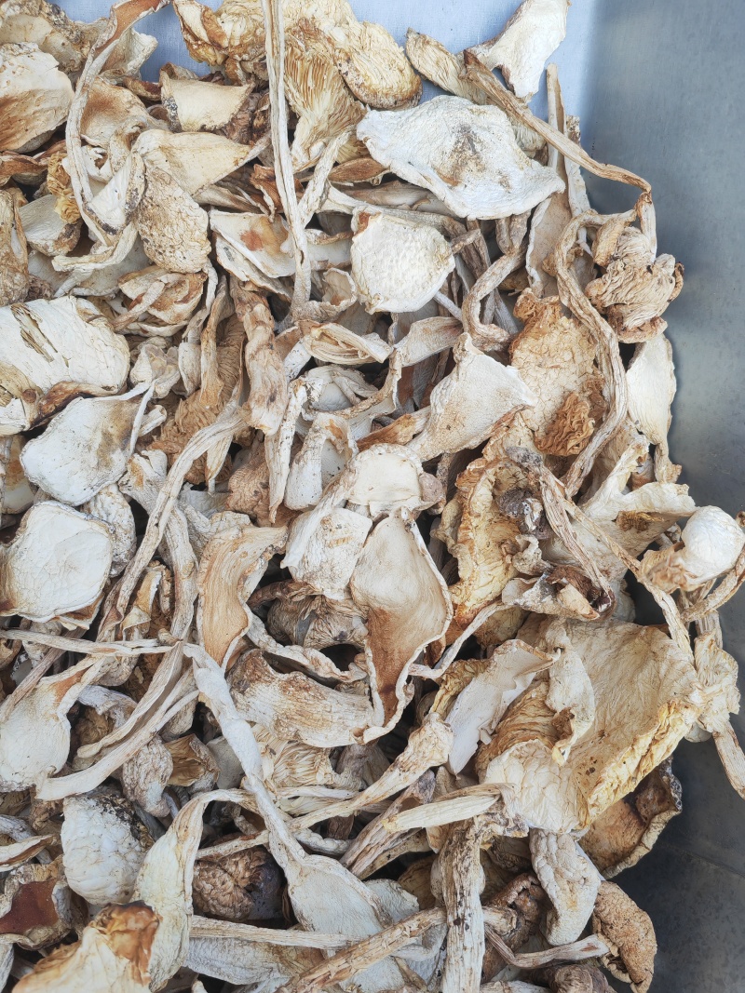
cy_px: 496
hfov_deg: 51.3
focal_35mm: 27
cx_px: 372
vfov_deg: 65.3
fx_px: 775
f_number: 1.8
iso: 50
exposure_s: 1/210
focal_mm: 5.53
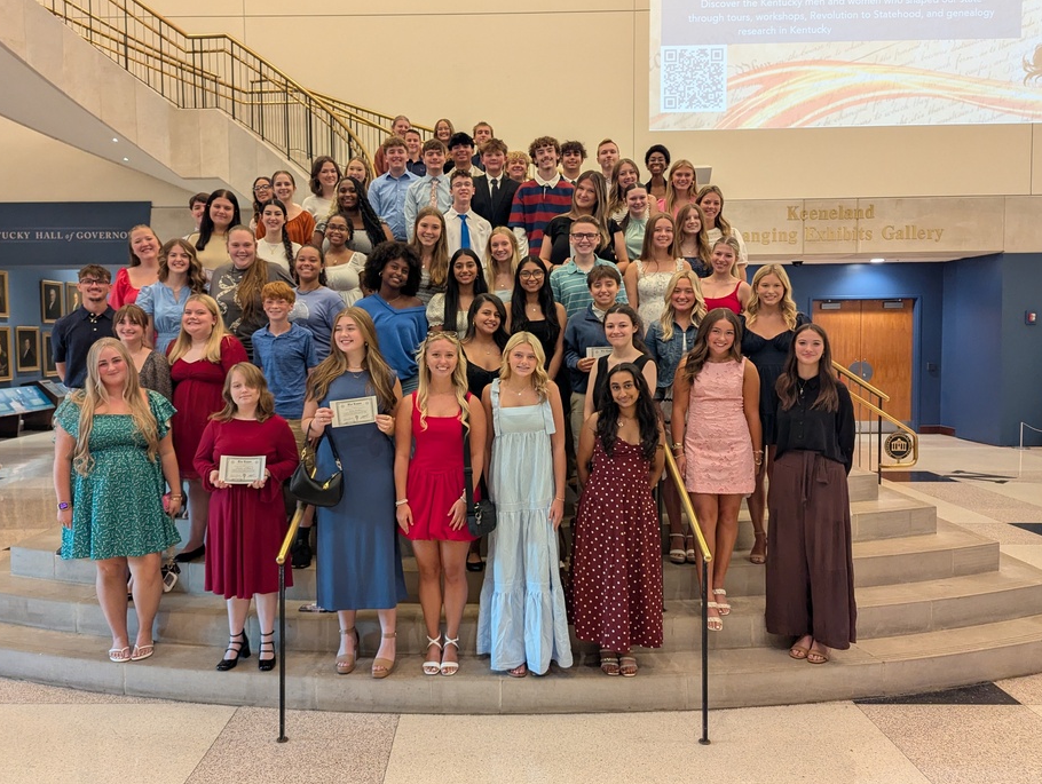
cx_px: 484
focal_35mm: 27
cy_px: 375
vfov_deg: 51.4
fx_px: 814
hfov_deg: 65.2
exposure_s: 1/120
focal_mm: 6.81
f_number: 1.85
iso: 553
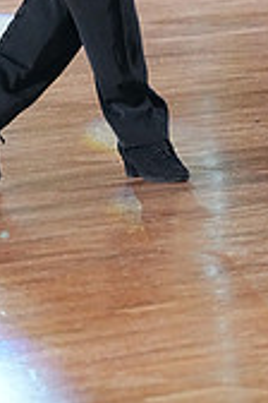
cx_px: -83
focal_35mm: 393
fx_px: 4388
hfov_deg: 3.5
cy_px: -218
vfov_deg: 5.2
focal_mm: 114
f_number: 4.5
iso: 8000
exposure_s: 1/400
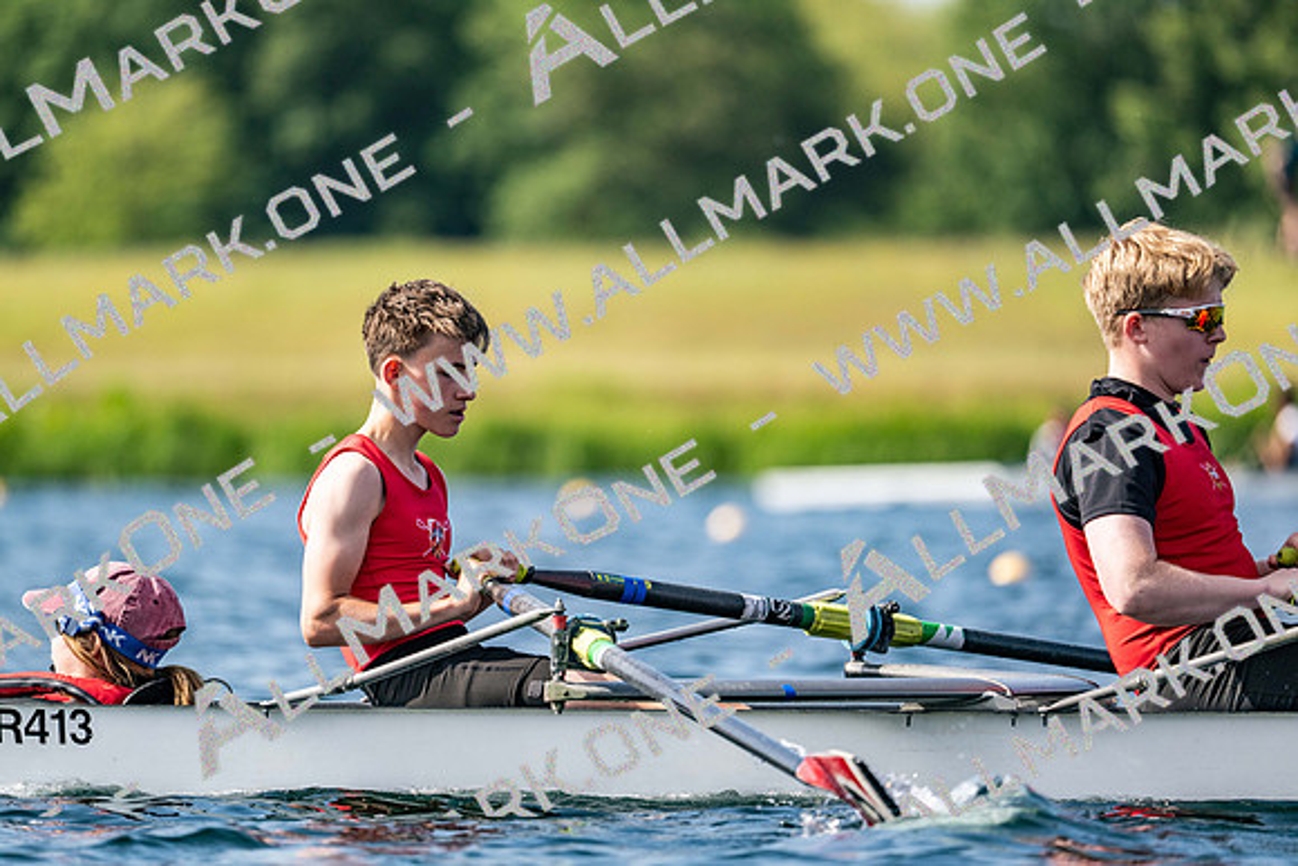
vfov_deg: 3.4
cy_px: 433
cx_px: 649
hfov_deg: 5.2
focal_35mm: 400
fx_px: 14425
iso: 280
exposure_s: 1/2500
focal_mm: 400
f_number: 4.5
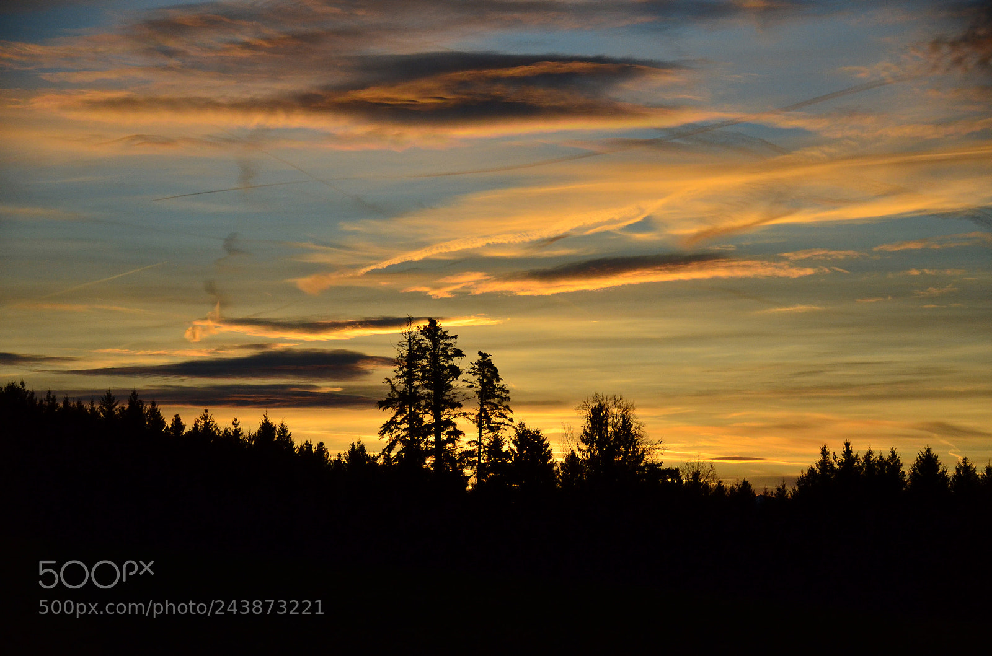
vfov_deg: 14.6
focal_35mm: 93
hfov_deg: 22.0
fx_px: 2557
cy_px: 328
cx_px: 496
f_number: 5
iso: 800
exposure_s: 1/3000
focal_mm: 62
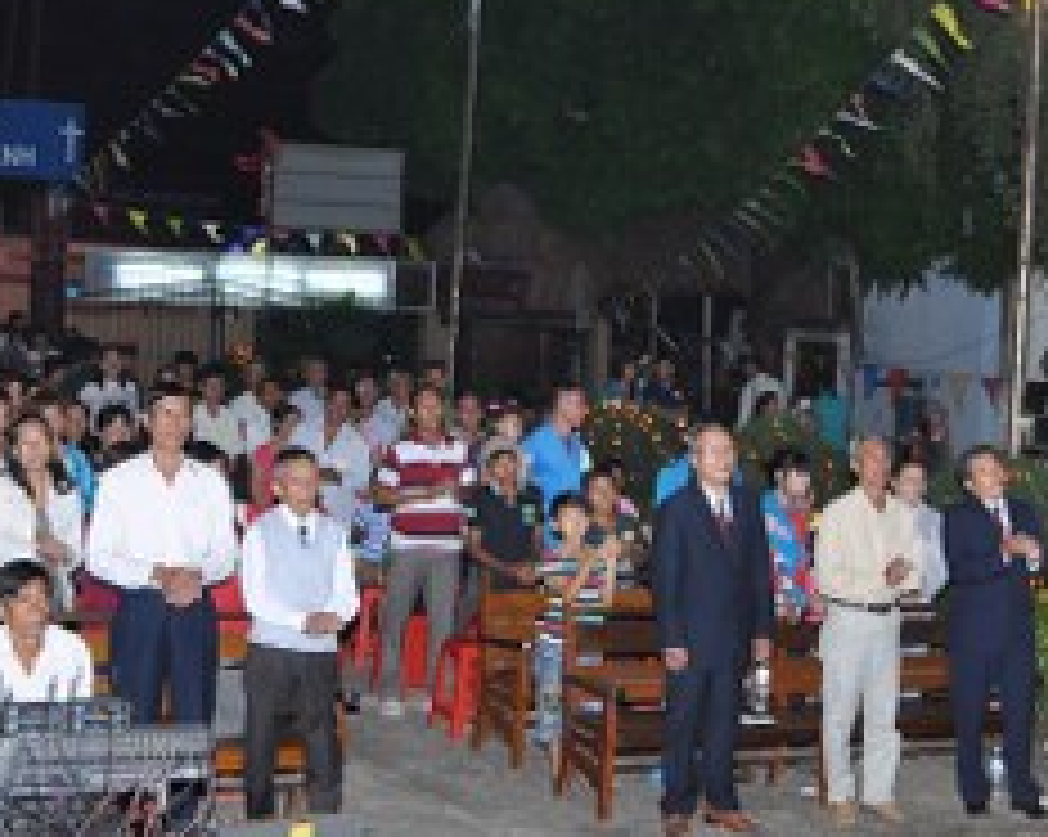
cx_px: 391
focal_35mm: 116
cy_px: 259
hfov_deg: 16.6
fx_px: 3595
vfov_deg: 13.2
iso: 320
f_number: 2.8
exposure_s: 1/50
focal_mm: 32
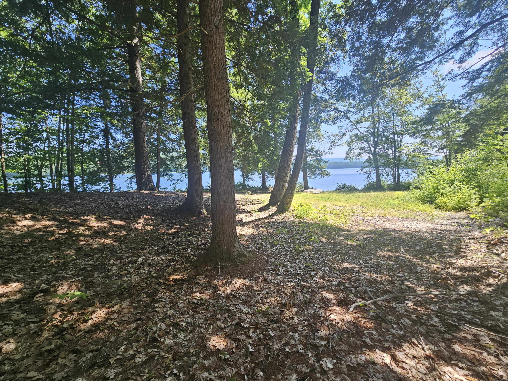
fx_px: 191
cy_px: 190
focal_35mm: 13
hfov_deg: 106.2
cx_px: 254
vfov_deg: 89.9
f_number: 2.2
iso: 50
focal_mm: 2.2
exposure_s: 1/293
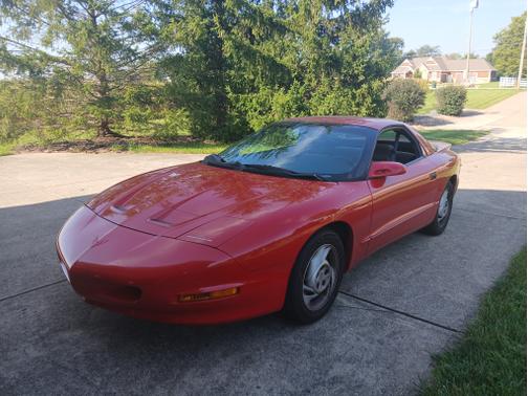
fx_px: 397
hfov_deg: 67.3
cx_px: 264
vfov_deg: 53.1
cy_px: 198
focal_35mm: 26
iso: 20
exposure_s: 1/132
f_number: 1.8
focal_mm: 3.98
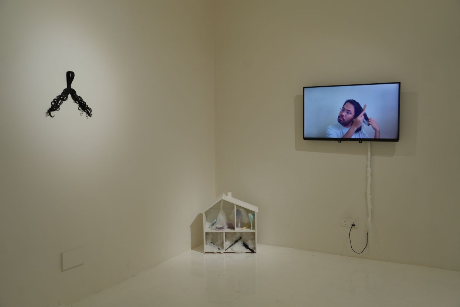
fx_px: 422
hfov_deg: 57.2
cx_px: 230
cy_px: 154
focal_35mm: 33
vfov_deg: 39.9
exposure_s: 1/160
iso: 640
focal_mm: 33
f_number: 4
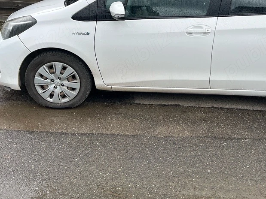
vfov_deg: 33.6
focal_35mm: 42
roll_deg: -4.2
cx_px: 187
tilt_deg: -17.0
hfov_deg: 43.8
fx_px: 323
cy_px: 47
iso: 50
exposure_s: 1/1046
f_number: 1.6
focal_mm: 5.1
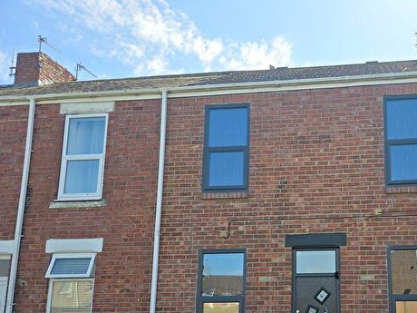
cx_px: 315
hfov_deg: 50.4
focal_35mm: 35
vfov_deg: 39.5
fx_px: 422
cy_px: 237
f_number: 1.7
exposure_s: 1/577
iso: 12
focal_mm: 6.3
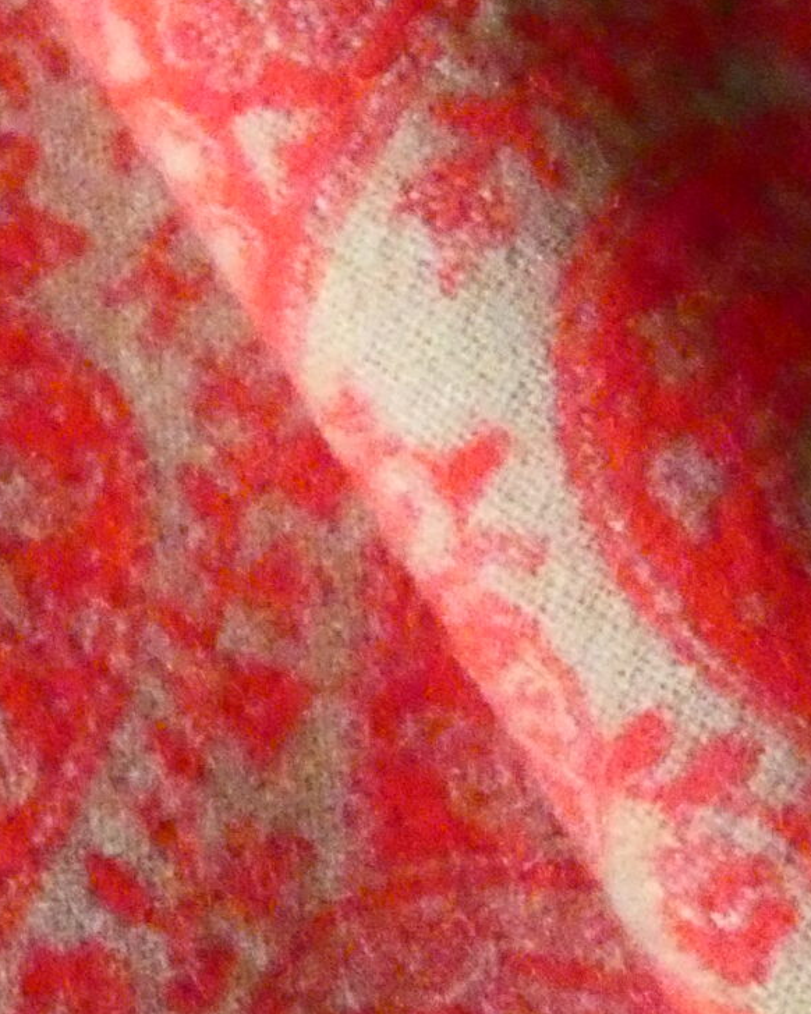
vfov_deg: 18.3
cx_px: -272
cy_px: 58
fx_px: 3092
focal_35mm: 103
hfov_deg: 14.3
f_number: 7.1
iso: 3200
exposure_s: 1/50
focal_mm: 5.3
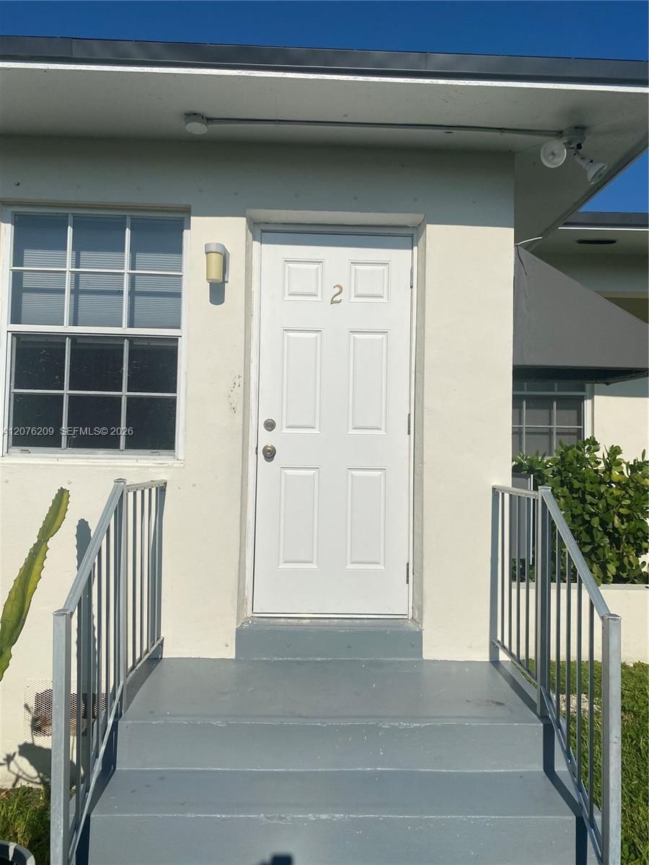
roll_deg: -1.9
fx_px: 650
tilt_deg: +2.7
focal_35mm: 26
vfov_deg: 67.3
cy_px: 432
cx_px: 324
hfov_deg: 53.1
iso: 32
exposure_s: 1/11494
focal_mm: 4.25
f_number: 1.8
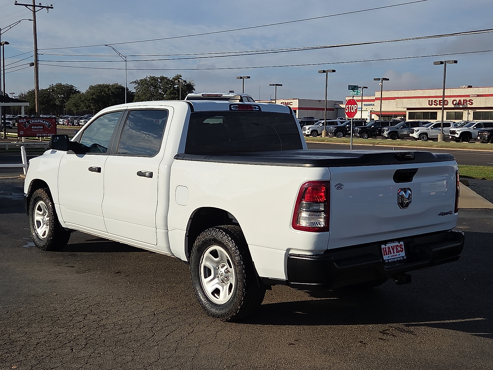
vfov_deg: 32.2
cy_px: 185
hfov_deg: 42.1
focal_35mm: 45
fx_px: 641
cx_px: 246
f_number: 1.8
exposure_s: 1/10000
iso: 77
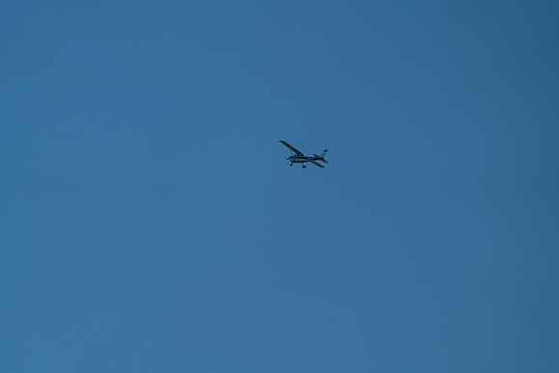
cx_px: 280
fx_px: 9318
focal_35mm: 600
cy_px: 186
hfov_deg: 3.4
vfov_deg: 2.3
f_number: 6.3
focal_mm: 600
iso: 50
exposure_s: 1/400
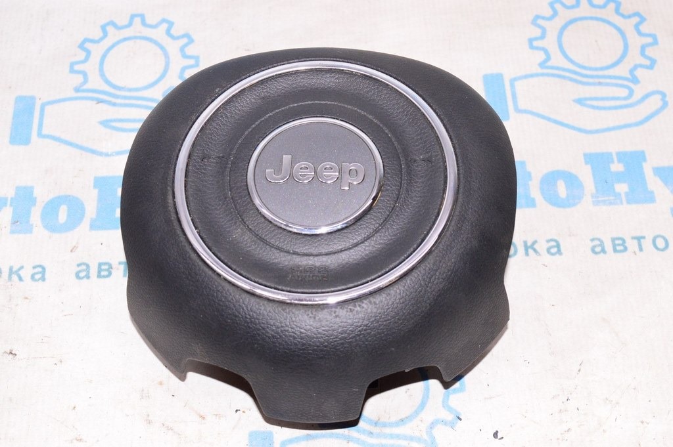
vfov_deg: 23.7
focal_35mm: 57
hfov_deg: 35.1
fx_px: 1065
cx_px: 336
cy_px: 224
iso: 1600
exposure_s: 1/125
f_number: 8
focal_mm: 38
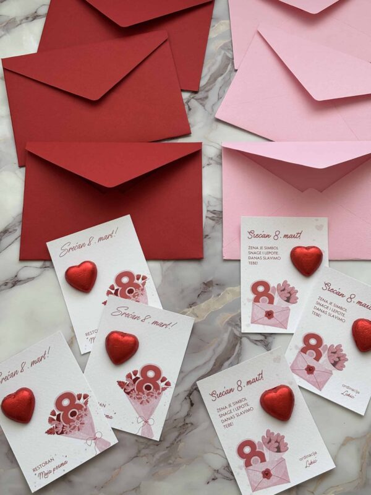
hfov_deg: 28.0
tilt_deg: -69.9
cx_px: 186
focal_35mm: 52
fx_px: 743
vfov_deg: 36.8
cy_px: 248
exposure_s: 1/121
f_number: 1.6
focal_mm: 5.96
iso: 50
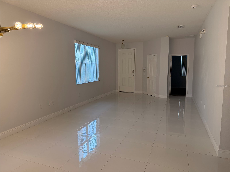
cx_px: 115
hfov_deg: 71.6
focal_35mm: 24
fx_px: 159
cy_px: 86
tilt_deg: -5.6
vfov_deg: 56.8
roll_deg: +1.1
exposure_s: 1/194
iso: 125
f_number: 1.78
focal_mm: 6.76
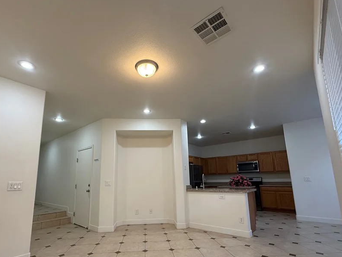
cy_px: 149
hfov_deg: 87.6
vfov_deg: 71.1
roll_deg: +1.5
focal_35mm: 18
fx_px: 178
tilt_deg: +10.5
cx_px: 159
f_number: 2.2
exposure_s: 1/120
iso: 320
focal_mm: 2.22
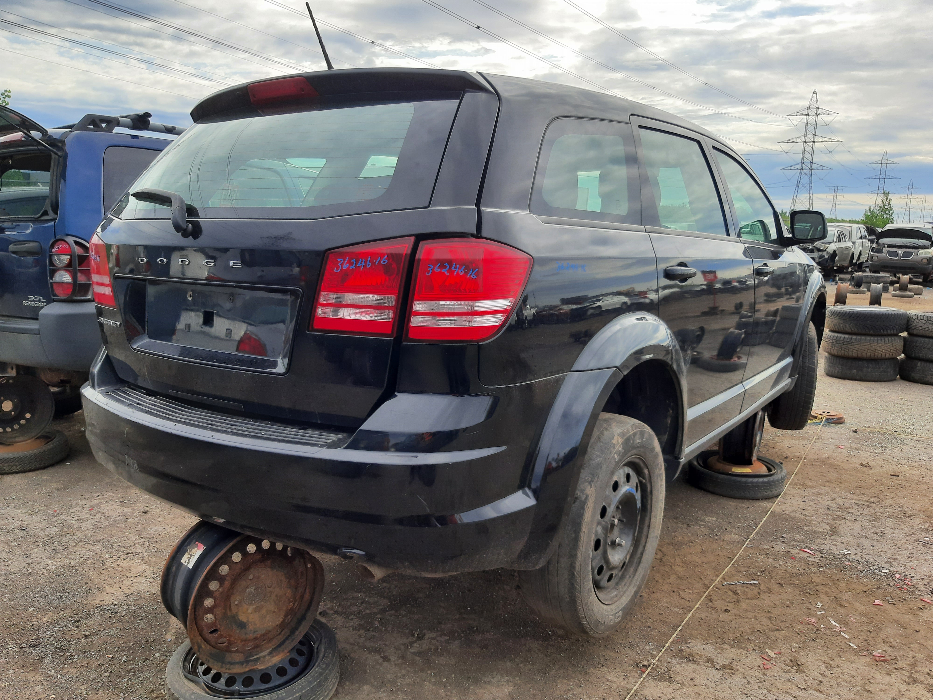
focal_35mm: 26
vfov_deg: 53.1
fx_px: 701
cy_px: 350
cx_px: 466
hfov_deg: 67.3
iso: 40
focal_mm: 3.92
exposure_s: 1/684
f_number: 1.7
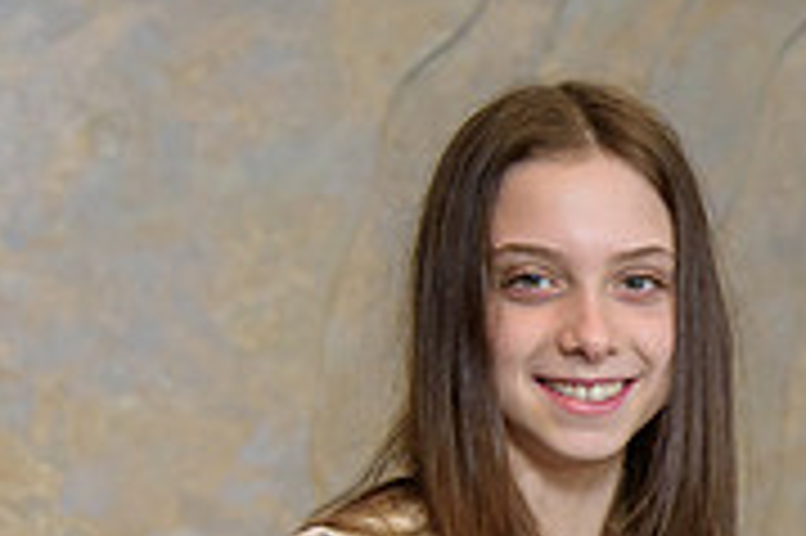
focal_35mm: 140
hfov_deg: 13.5
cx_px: 1342
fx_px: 3132
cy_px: 562
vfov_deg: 9.7
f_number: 3.2
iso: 800
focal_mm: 40
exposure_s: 1/200
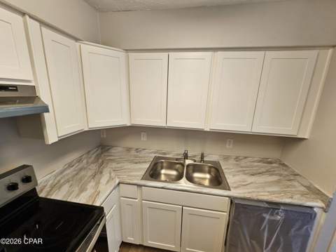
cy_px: 126
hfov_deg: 106.2
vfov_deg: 89.8
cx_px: 168
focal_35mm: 13
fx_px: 126
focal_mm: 2.2
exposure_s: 1/60
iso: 160
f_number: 2.2
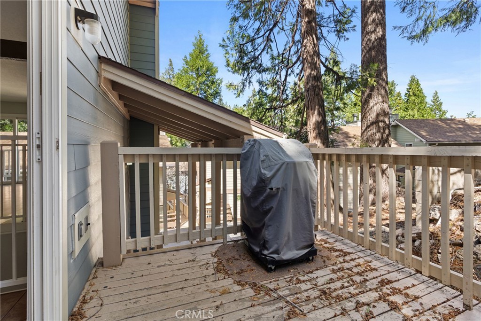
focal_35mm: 16
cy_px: 160
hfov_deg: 96.7
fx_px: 214
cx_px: 240
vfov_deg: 73.8
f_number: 8
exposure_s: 1/10
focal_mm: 16
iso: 100
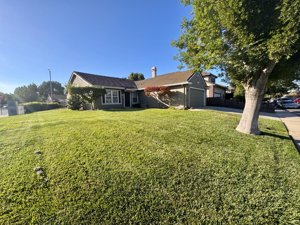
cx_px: 150
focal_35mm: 14
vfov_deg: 85.7
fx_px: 121
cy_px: 112
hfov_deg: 102.1
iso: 40
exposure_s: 1/889
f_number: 2.2
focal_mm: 2.22
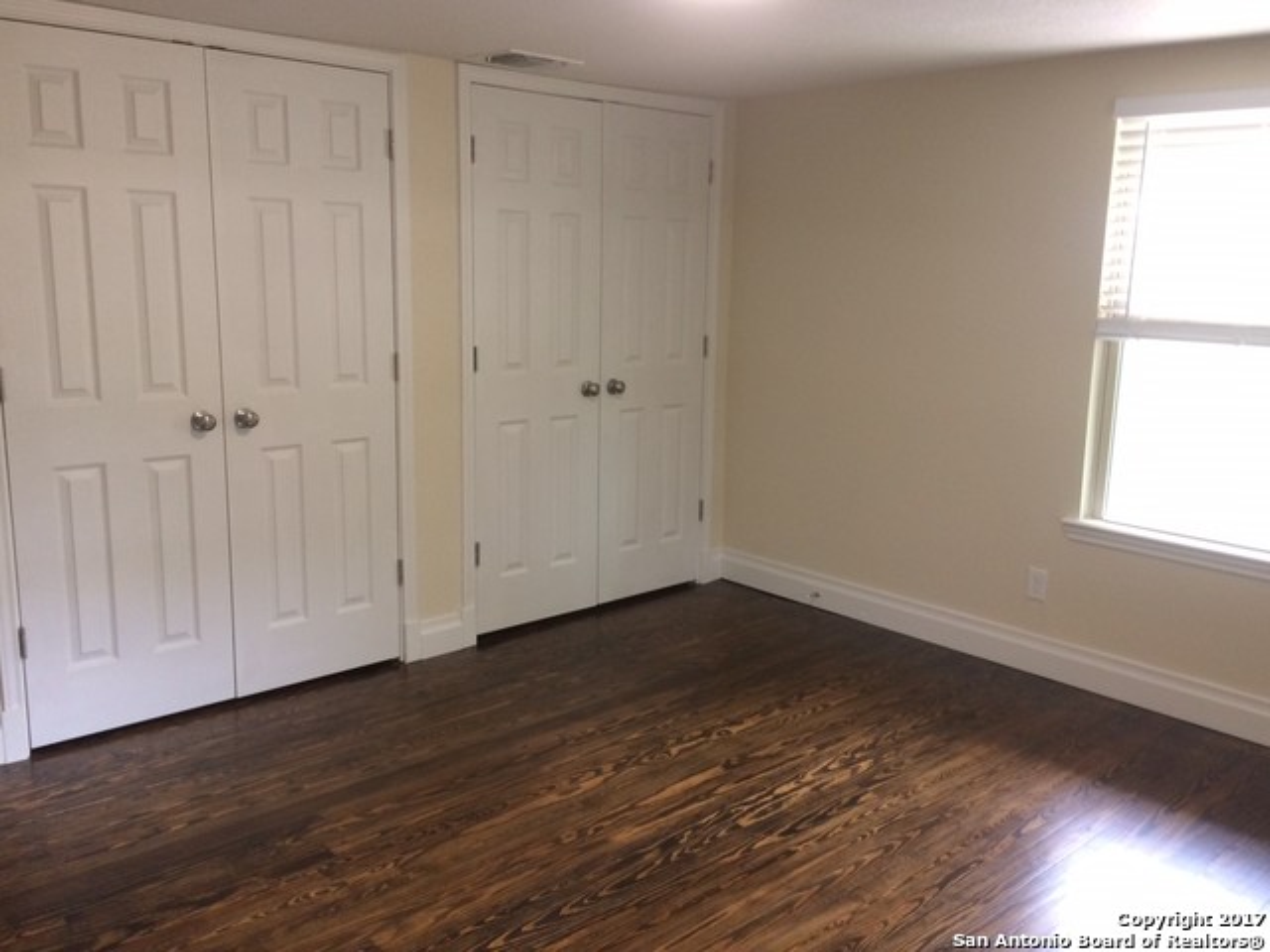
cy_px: 476
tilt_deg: -10.2
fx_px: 1064
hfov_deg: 61.7
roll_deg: -0.6
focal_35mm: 29
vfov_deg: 48.2
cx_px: 635
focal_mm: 4.15
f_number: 2.2
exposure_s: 1/30
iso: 125
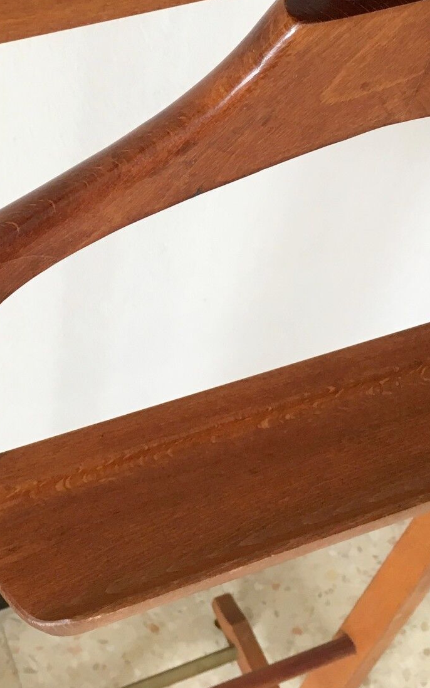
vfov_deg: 36.0
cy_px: 241
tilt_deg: -48.9
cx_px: 68
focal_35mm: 56
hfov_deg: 22.7
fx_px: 1050
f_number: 2.2
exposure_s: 1/33
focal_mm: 4.15
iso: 100
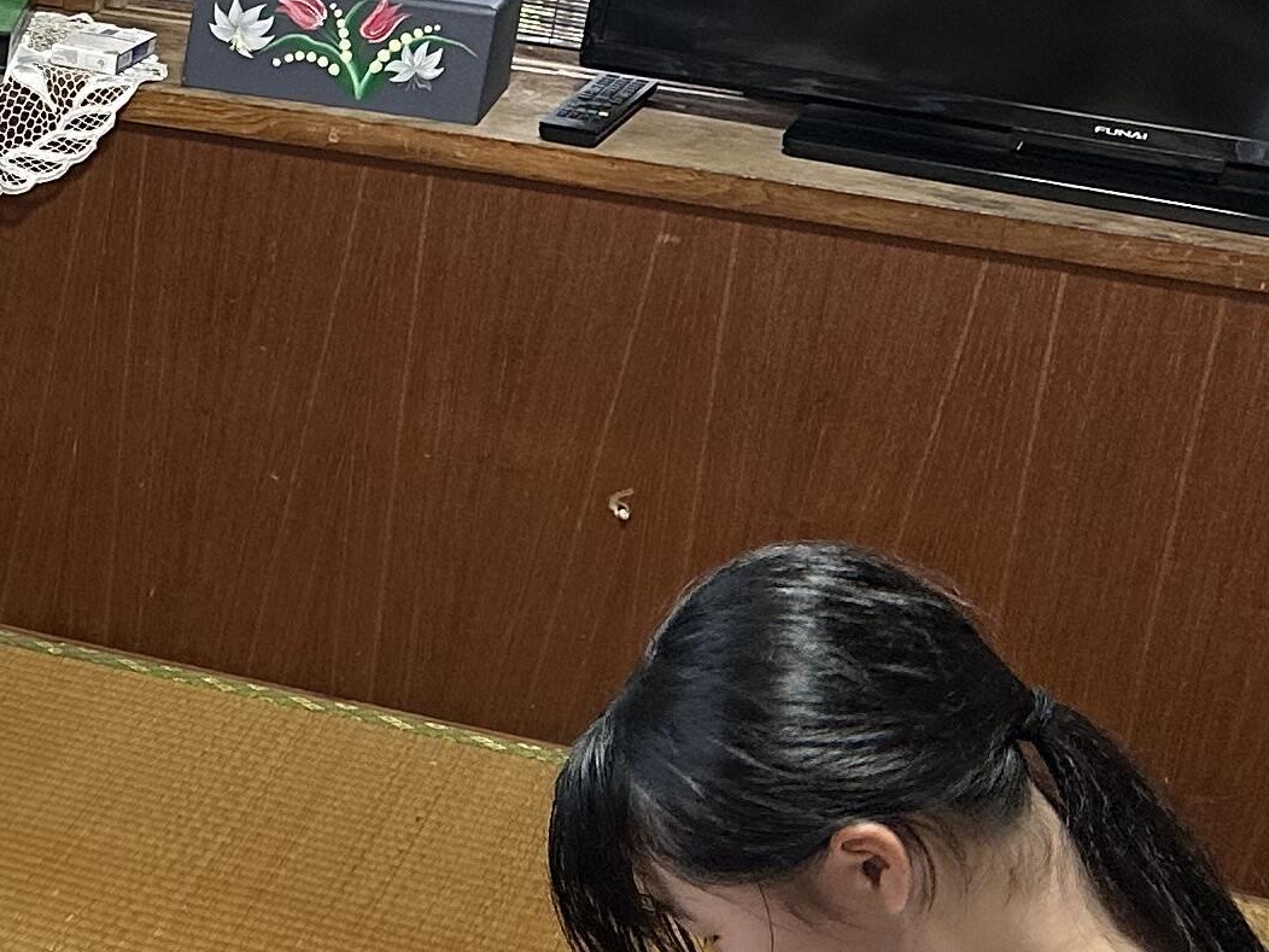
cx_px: -639
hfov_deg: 18.8
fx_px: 3373
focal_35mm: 92
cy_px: 865
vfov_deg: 15.9
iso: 250
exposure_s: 1/60
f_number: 1.8
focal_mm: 6.9
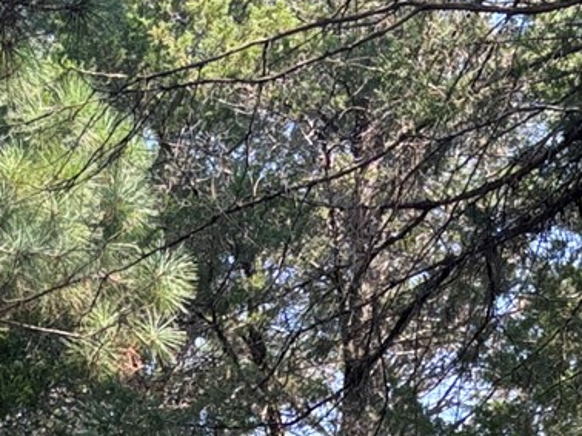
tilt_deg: +2.7
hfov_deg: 14.0
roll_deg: -0.7
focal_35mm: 141
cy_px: 795
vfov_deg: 9.9
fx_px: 2369
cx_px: 200
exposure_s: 1/243
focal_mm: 5.96
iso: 40
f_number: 1.6
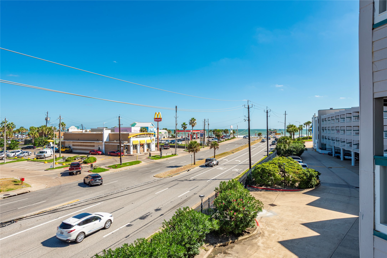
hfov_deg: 78.6
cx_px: 194
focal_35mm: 22
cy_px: 129
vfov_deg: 57.3
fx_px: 237
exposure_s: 1/200
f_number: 10
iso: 100
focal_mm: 22
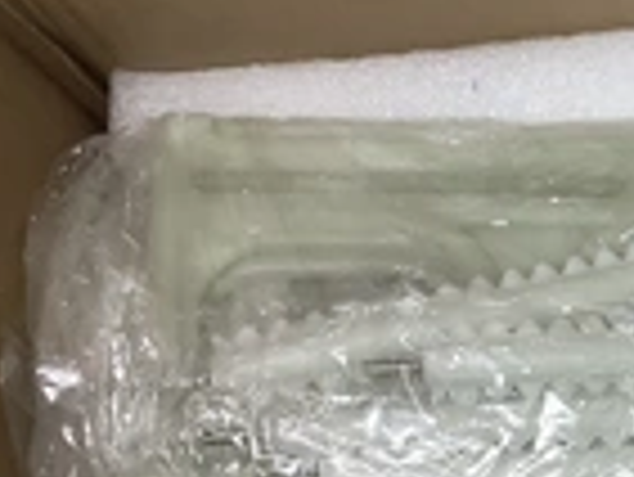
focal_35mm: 88
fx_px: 1613
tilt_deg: -72.8
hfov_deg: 20.4
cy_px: 292
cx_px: 818
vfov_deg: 16.8
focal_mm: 3.3
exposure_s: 1/60
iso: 64
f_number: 2.4
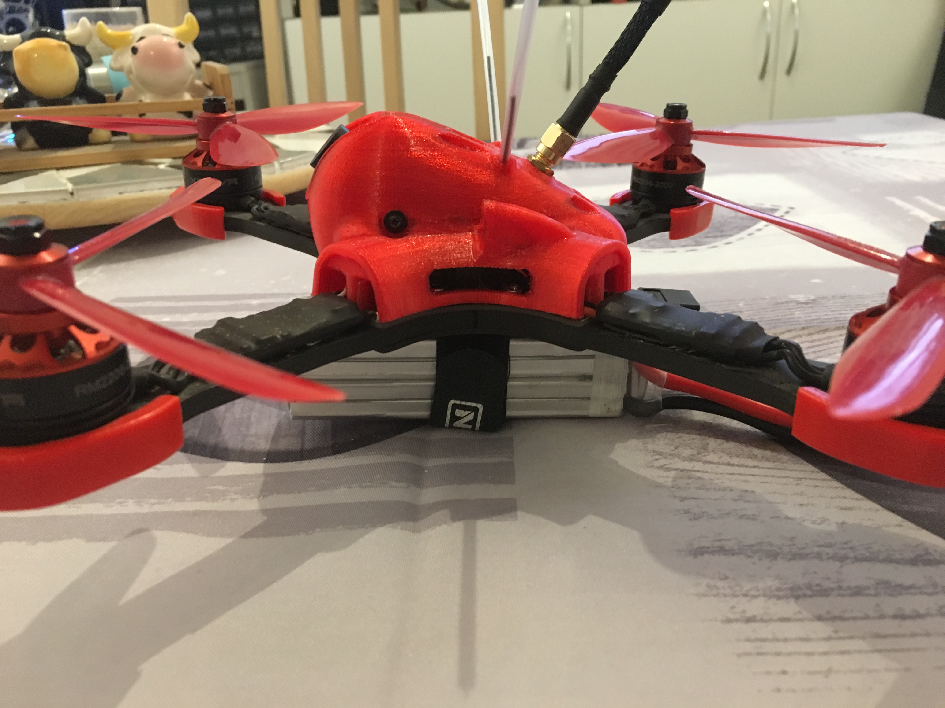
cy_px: 354
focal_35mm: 29
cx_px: 472
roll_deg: +4.2
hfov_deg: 61.7
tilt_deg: -21.3
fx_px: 792
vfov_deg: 48.2
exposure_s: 1/17
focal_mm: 4.15
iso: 400
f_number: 2.2
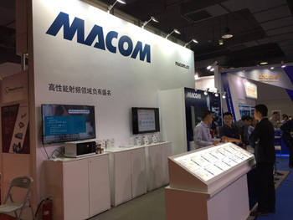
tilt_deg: +3.1
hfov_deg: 61.6
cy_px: 110
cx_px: 146
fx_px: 246
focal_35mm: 29
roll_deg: +2.3
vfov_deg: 48.3
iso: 50
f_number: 2.2
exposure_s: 1/100
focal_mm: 4.15
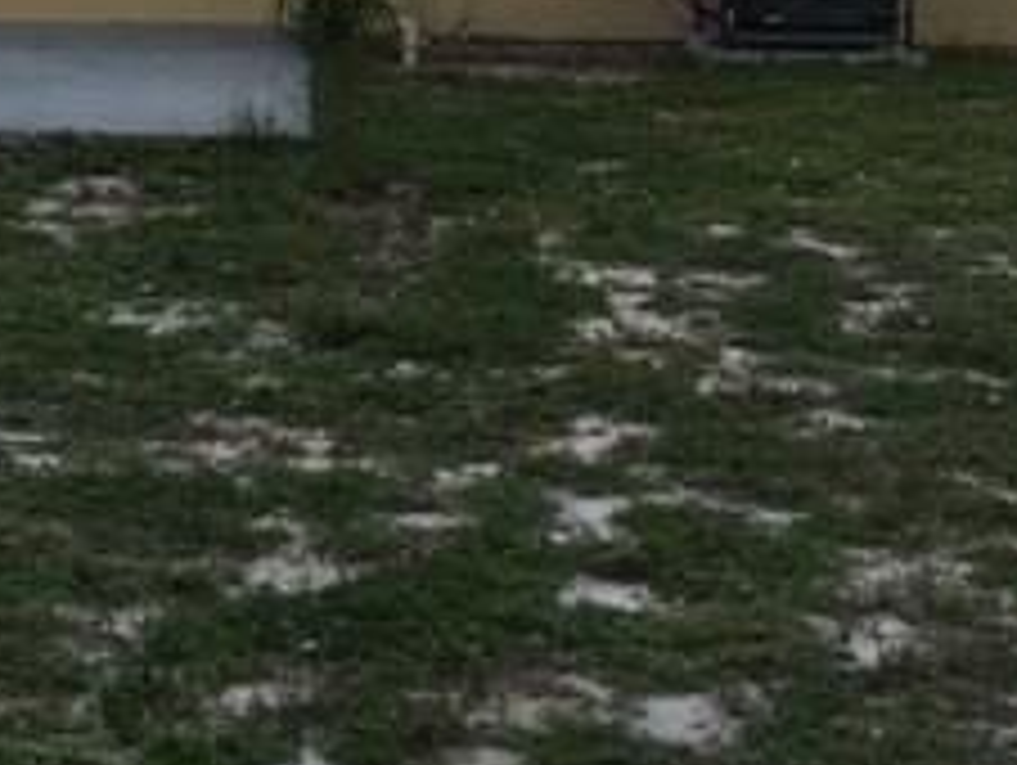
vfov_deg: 17.4
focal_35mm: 82
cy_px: -99
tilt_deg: -1.2
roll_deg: -1.1
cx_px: 216
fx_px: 2412
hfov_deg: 23.5
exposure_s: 1/1508
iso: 25
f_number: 2.2
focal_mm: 4.15
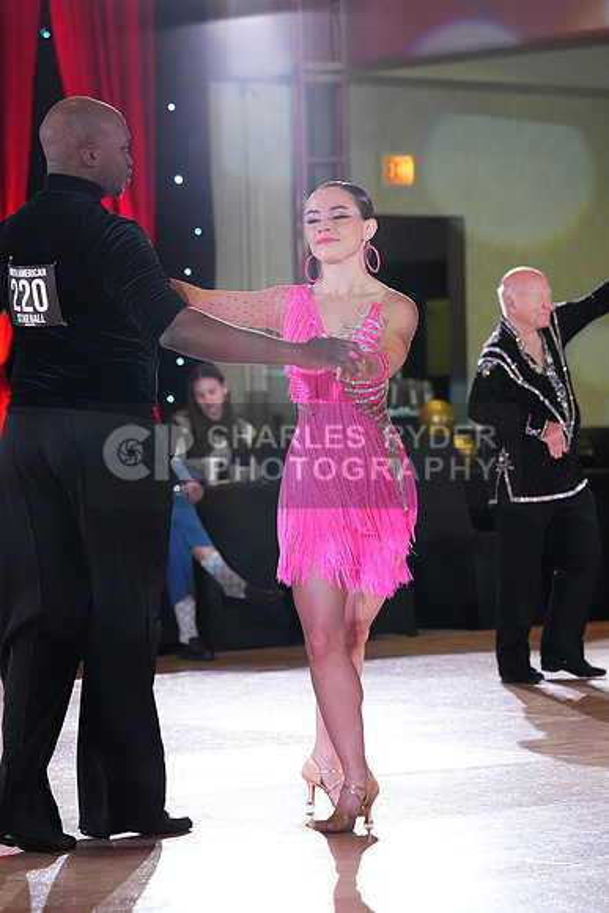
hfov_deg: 9.5
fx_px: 3677
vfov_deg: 14.2
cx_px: 304
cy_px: 456
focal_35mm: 145
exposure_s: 1/400
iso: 8000
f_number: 5
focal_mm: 145
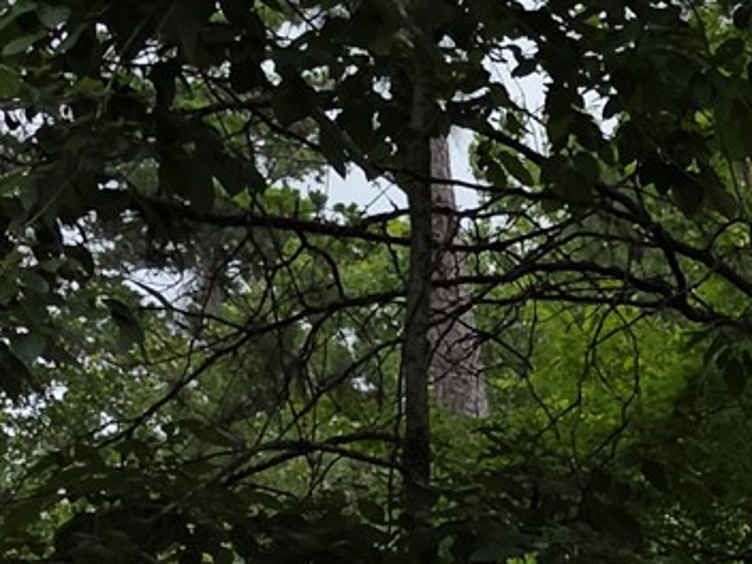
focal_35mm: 134
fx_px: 2911
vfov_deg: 10.0
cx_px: 1562
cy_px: 1224
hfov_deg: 12.7
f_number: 1.7
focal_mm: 6.3
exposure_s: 1/593
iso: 12
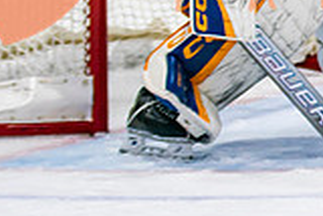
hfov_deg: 3.5
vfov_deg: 2.4
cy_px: -92
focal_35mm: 582
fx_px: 5226
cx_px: 702
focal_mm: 95
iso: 500
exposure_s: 1/640
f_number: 2.8
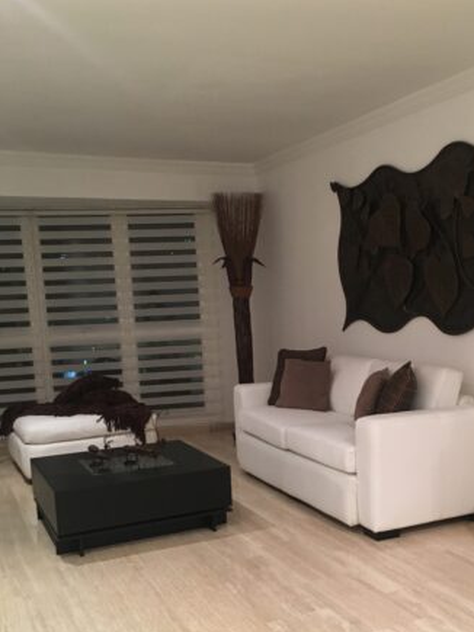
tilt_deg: -7.7
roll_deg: +1.8
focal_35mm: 40
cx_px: 302
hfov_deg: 35.7
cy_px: 400
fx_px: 731
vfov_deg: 46.4
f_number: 2.2
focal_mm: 4.15
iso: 200
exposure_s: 1/24
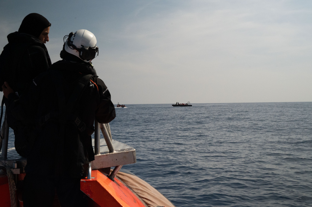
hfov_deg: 44.5
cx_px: 156
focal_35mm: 44
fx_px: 381
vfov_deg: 30.5
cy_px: 104
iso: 6400
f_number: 11
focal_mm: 44
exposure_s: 1/400
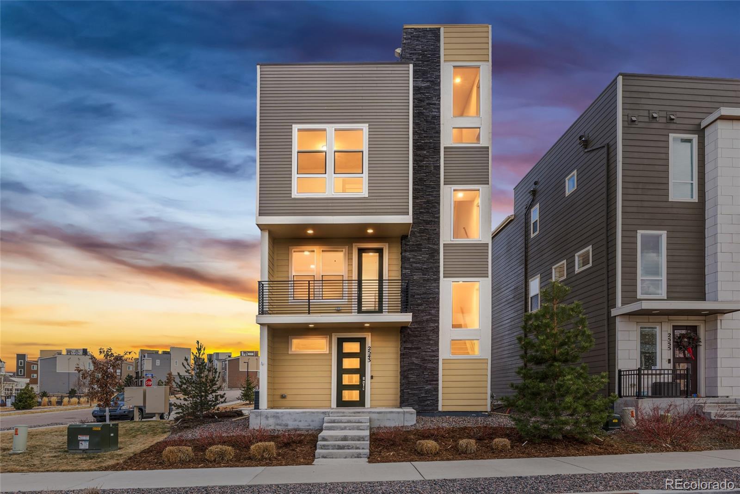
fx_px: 442
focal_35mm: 22
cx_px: 370
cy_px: 247
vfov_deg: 58.4
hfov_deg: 79.9
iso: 100
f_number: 13
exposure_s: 1/40
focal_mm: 21.5
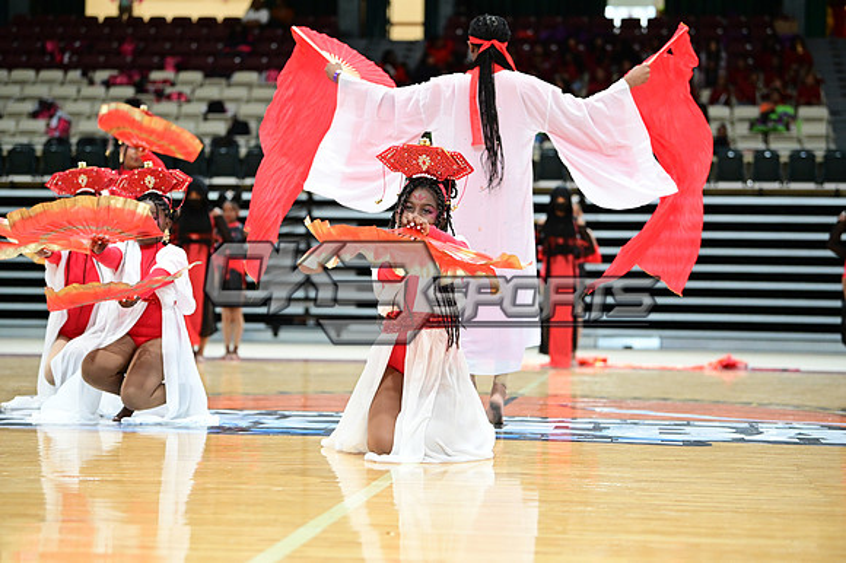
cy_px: 282
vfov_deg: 15.9
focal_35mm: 86
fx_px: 2020
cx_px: 423
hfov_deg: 23.7
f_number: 3.2
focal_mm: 86
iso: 6400
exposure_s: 1/1000
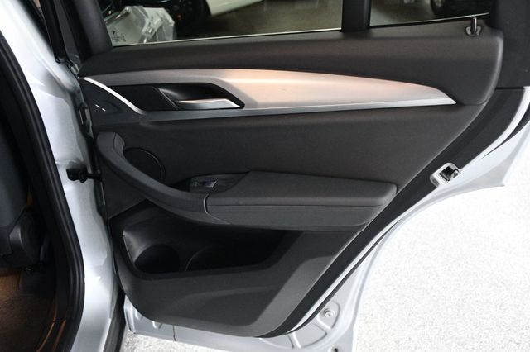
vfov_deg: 34.2
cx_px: 265
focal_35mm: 39
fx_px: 574
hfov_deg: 49.6
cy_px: 176
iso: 3200
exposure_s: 1/60
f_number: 3.8
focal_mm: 26
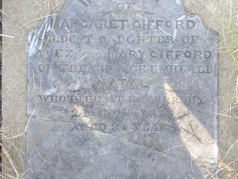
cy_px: 89
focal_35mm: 48
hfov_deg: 39.6
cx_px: 128
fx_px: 330
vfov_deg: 30.3
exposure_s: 1/60
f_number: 3.2
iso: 225
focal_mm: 7.3
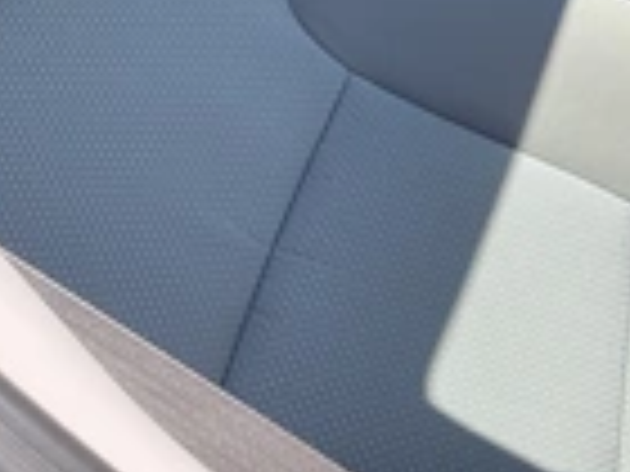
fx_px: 1456
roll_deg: +39.4
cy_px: -27
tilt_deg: -23.5
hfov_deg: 22.2
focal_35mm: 80
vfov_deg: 17.9
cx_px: 796
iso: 25
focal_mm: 3
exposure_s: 1/314
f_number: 1.8
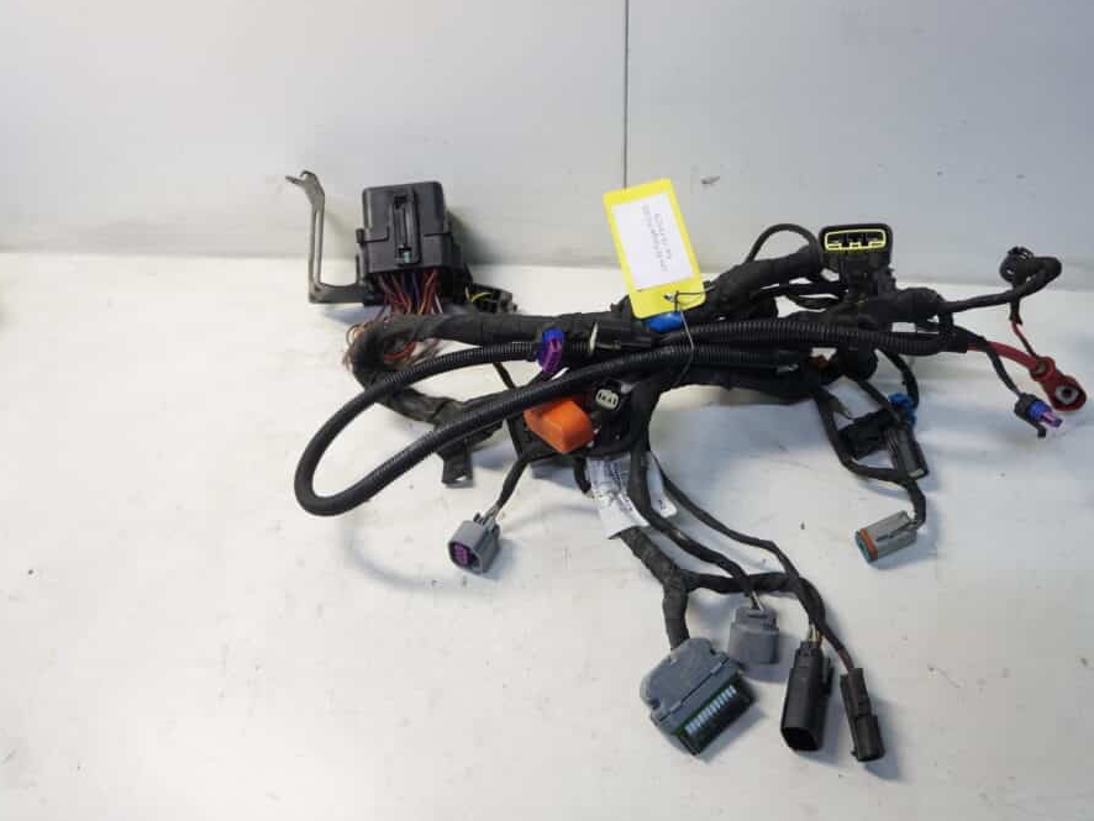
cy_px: 418
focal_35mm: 30
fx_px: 948
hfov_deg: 59.7
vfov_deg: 46.8
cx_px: 621
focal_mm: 18
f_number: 3.5
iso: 640
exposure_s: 1/60
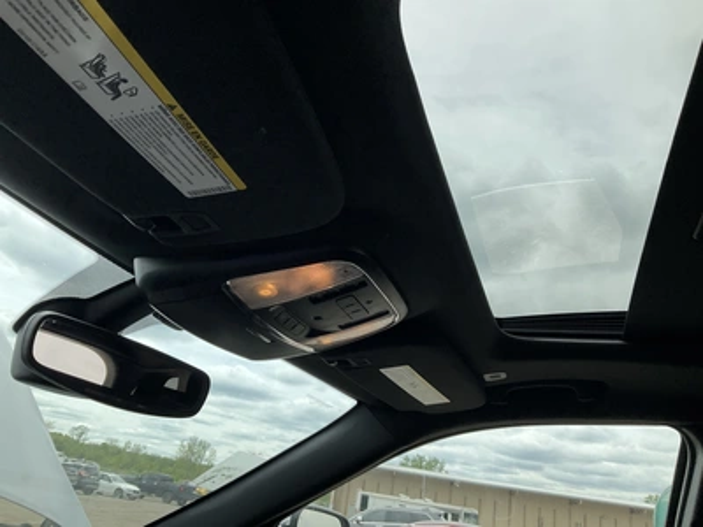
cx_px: 352
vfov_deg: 48.2
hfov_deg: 61.7
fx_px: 589
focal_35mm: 29
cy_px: 264
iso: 25
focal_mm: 3
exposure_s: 1/691
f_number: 1.8
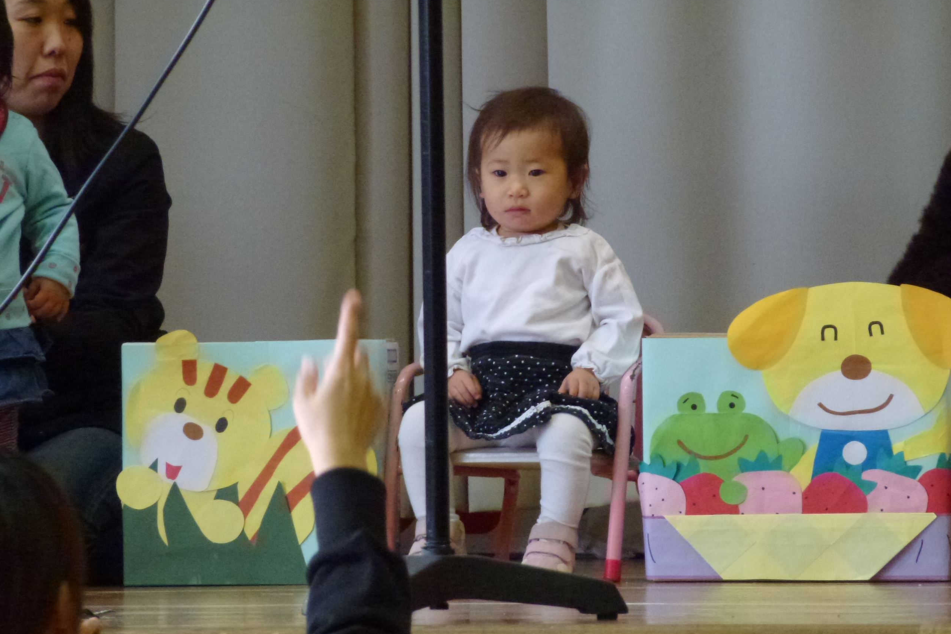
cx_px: 476
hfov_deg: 7.9
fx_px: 6868
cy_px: 323
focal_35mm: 260
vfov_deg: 5.3
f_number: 5.6
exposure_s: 1/50
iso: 800
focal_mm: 44.5
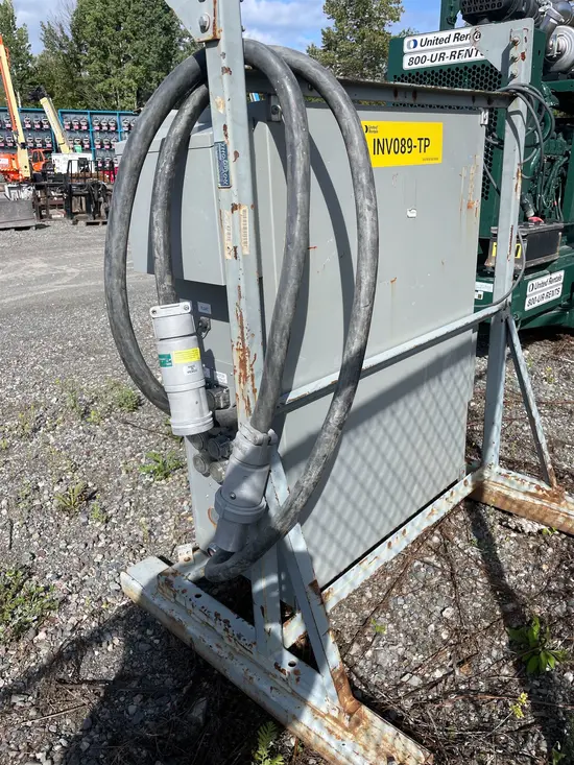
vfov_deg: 67.3
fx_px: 575
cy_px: 382
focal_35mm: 26
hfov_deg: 53.1
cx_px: 287
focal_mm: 4.2
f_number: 1.6
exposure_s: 1/3401
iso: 32
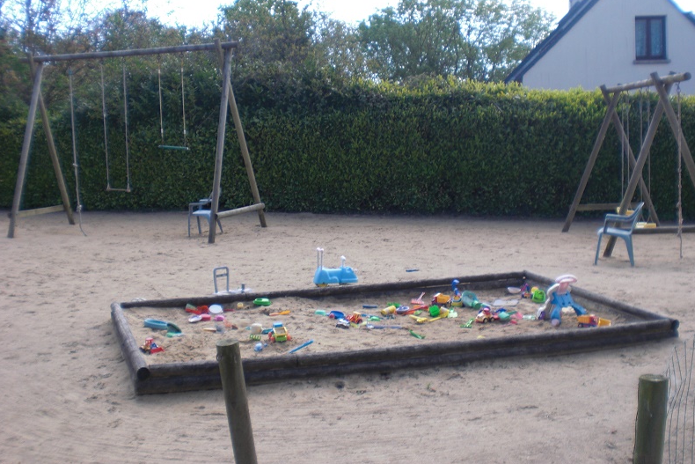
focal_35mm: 40
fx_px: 772
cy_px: 203
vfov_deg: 33.4
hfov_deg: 48.5
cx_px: 350
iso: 64
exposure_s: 1/250
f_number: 3.1
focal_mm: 6.3
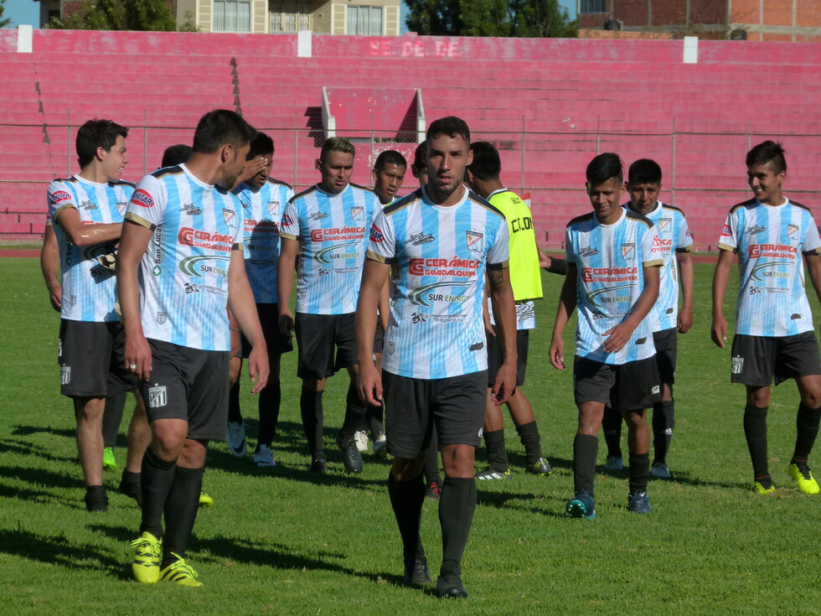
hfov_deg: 11.0
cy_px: 308
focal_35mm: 180
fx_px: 4269
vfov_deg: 8.2
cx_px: 410
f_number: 4
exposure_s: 1/1600
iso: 160
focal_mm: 32.4
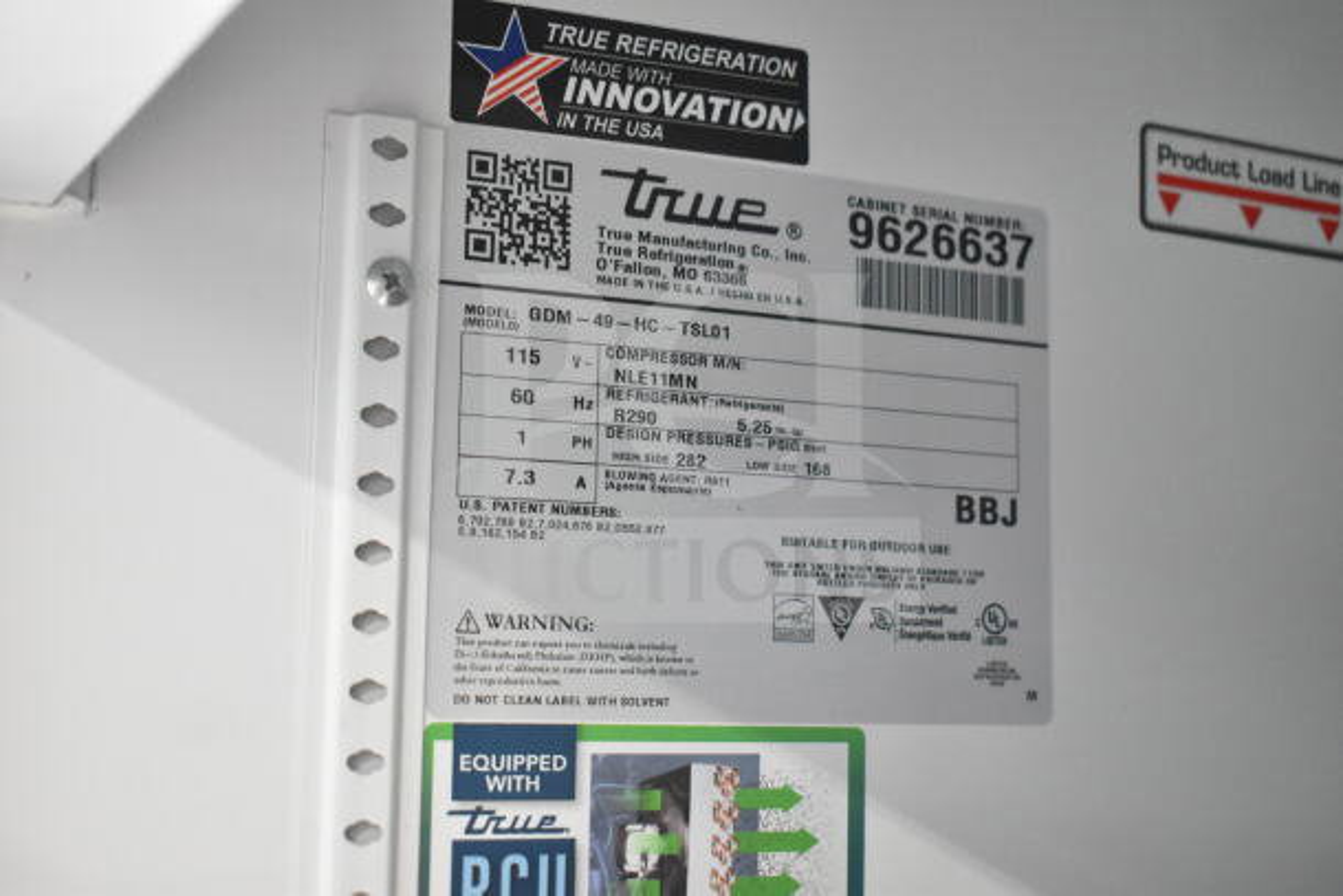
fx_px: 2015
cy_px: 448
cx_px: 672
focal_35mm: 54
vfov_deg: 25.1
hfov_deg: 36.9
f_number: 4.8
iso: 6400
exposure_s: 1/60
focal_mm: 36
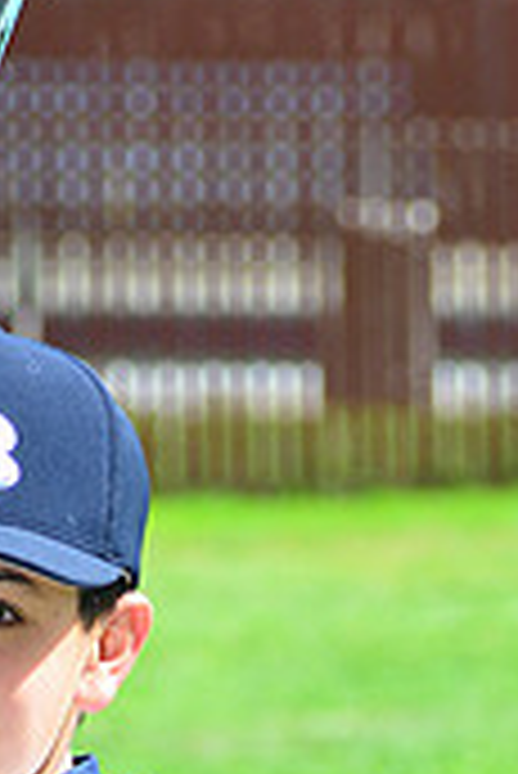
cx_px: -151
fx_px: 9068
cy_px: 918
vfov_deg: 4.9
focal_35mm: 421
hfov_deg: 3.3
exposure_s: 1/200
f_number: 8
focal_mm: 125
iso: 200
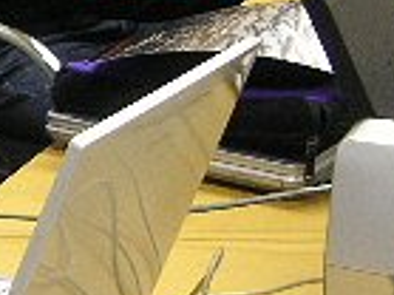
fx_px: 1933
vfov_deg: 8.7
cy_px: 57
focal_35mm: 170
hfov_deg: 11.4
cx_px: -108
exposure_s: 1/15
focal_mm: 6.1
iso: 100
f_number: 2.8
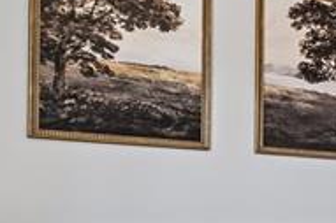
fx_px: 699
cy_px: 207
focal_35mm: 75
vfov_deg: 17.8
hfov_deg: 21.4
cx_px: 542
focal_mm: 14
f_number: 10
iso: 400
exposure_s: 1/10
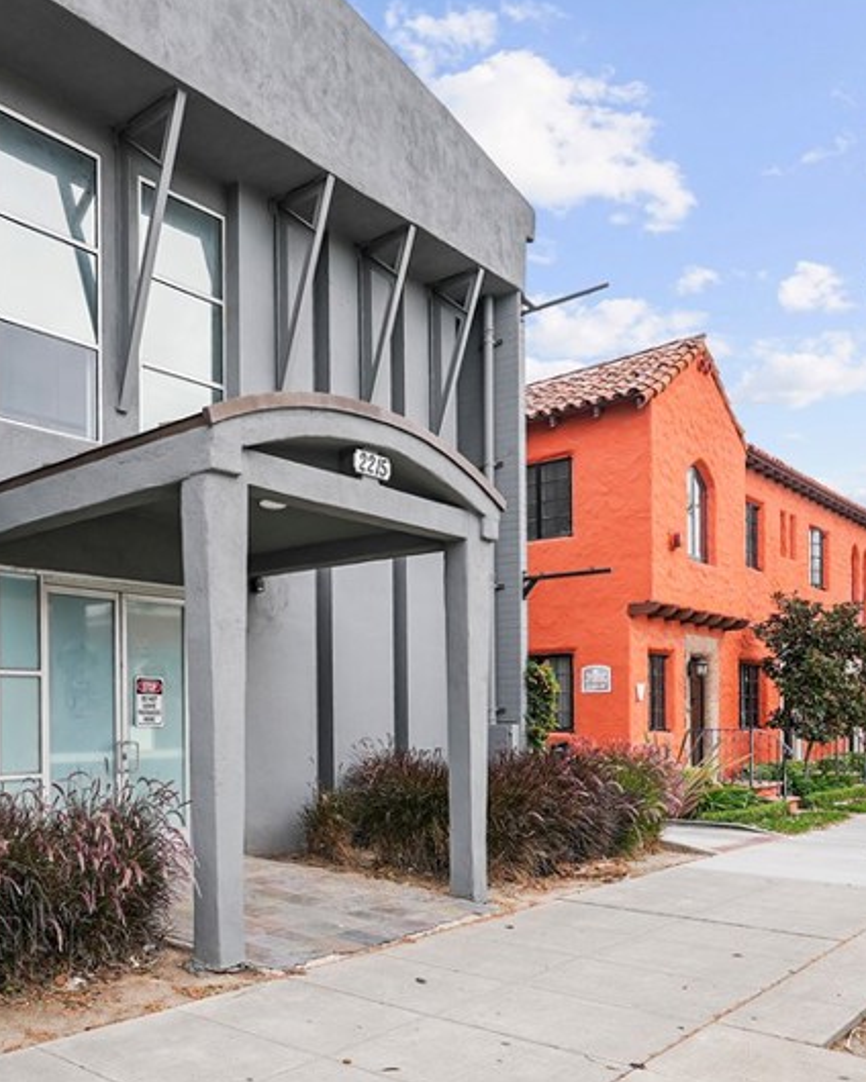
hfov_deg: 42.4
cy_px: 677
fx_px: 958
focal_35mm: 30
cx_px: 10
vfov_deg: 58.2
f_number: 5.6
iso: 100
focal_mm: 16.5
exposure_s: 1/125
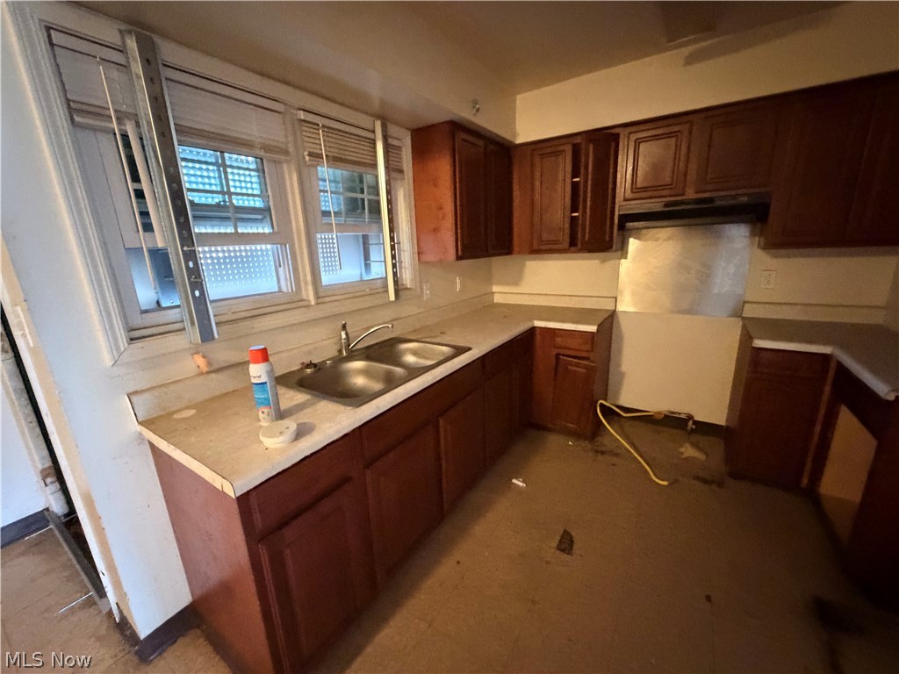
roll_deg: +2.5
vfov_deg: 85.7
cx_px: 450
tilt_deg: -15.8
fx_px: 364
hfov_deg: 102.1
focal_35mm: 14
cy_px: 337
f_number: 2.2
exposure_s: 1/30
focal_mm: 2.22
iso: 1250
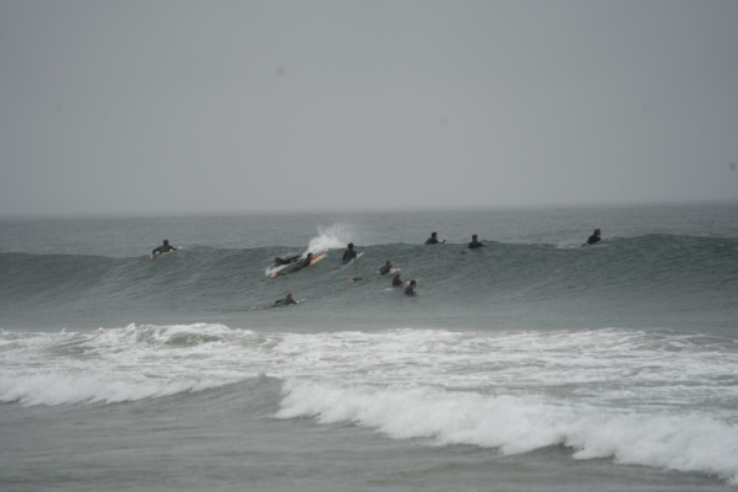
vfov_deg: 4.7
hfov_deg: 7.1
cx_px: 369
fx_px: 5965
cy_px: 246
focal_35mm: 291
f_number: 6.3
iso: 160
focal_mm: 291
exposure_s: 1/320
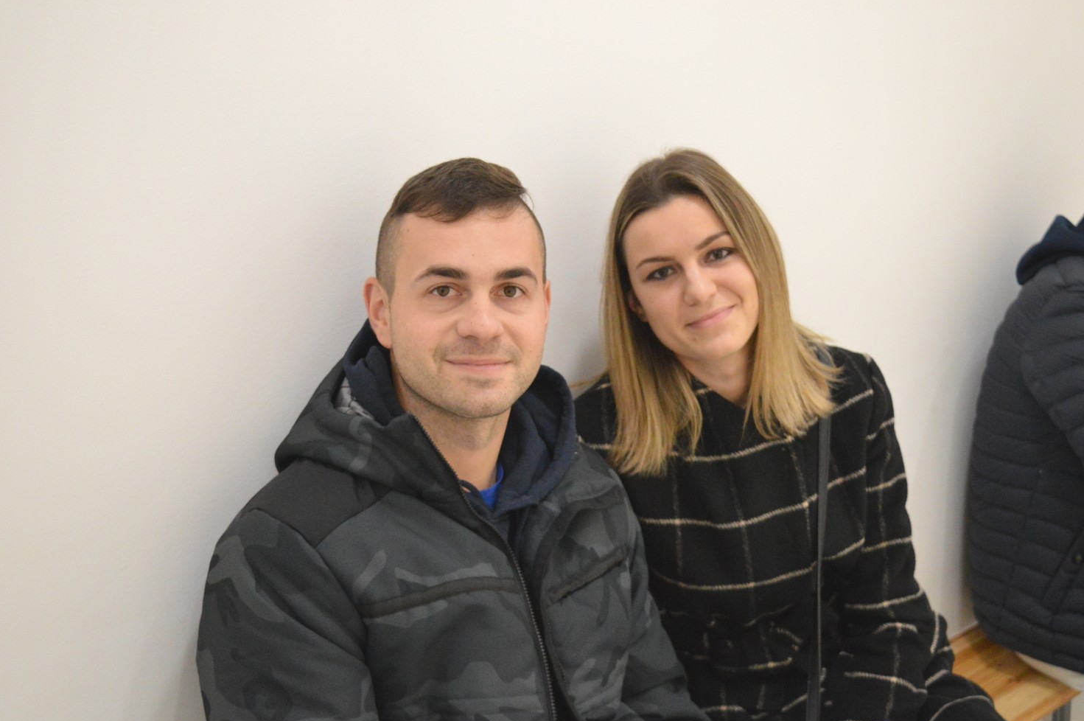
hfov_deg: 37.5
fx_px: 1594
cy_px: 384
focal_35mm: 53
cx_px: 574
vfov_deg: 25.5
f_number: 4.5
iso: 3200
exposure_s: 1/320
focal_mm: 32
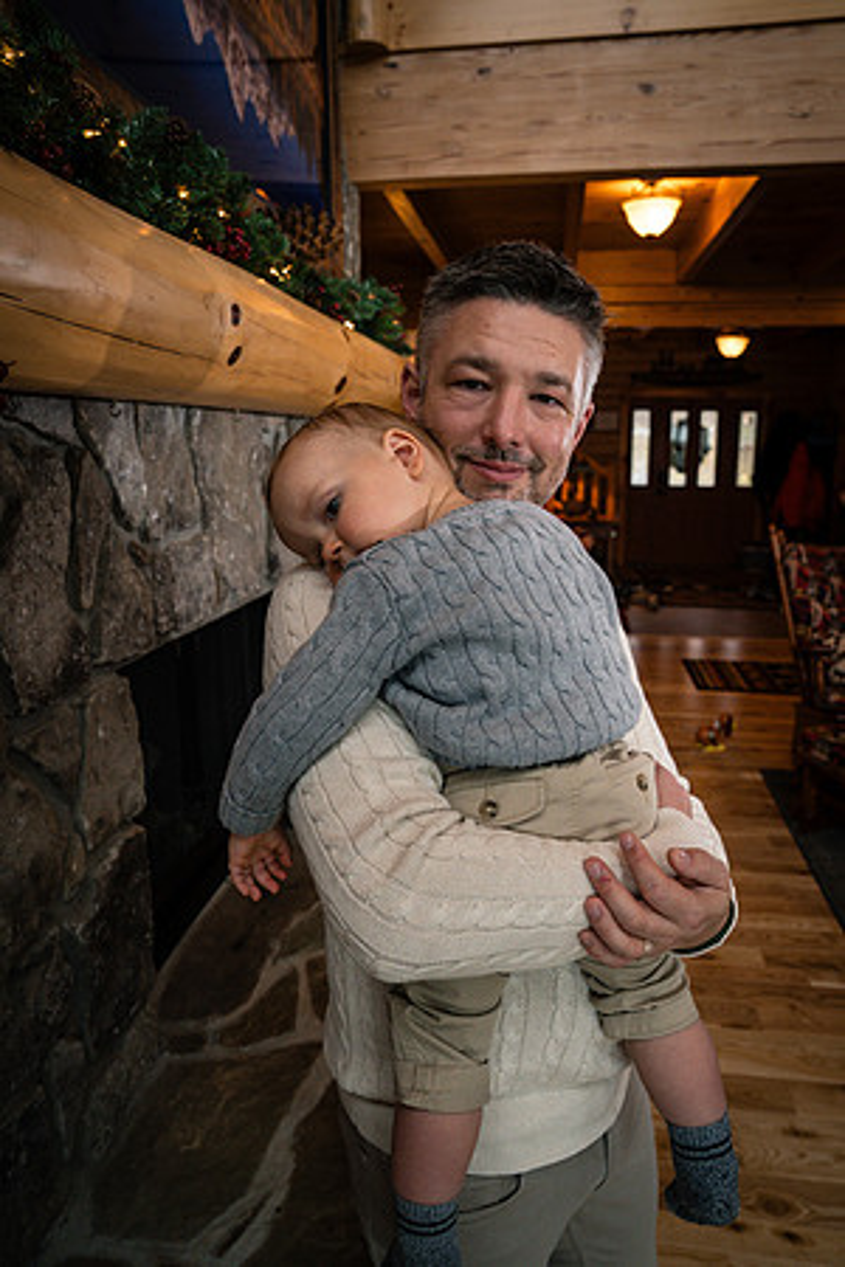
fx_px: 845
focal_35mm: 24
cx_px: 422
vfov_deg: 73.7
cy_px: 634
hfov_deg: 53.1
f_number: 4.5
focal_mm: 24
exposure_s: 1/250
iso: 800
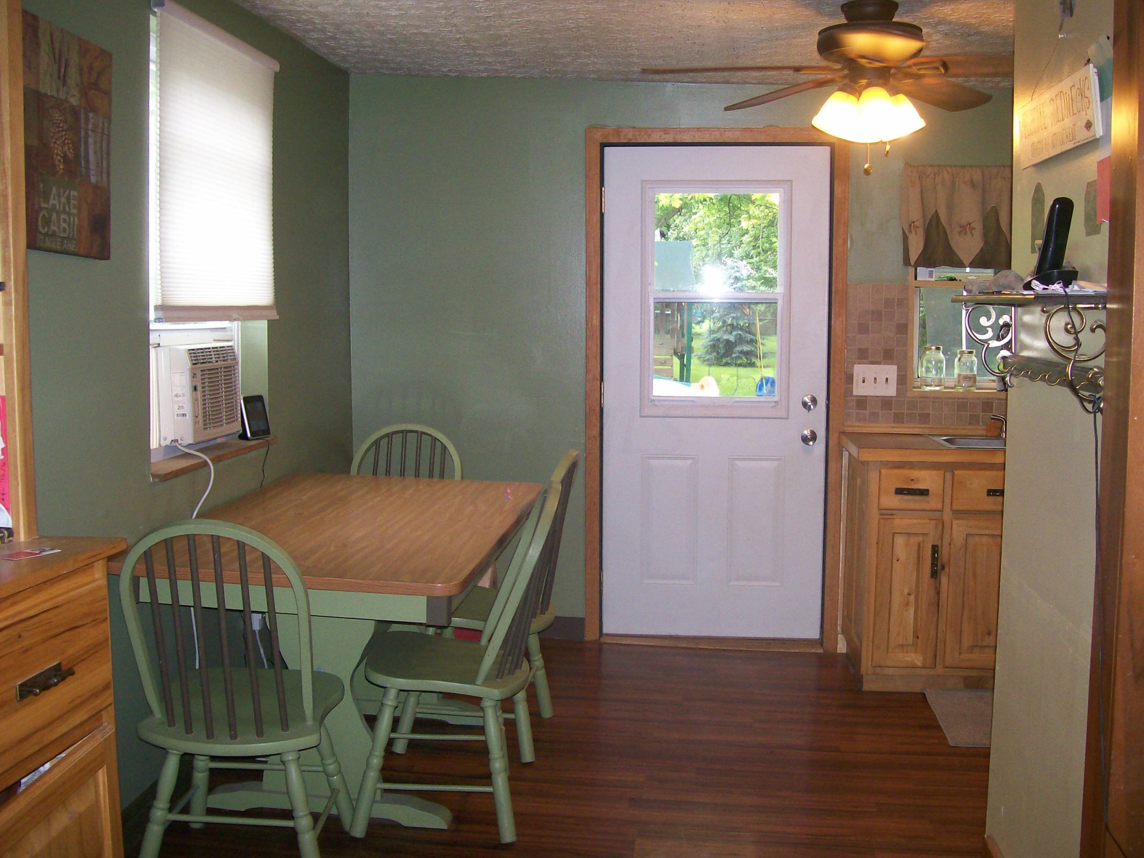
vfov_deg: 39.7
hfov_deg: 51.4
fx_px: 1190
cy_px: 429
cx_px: 572
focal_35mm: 36
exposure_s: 1/64
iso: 140
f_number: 2.7
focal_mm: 6
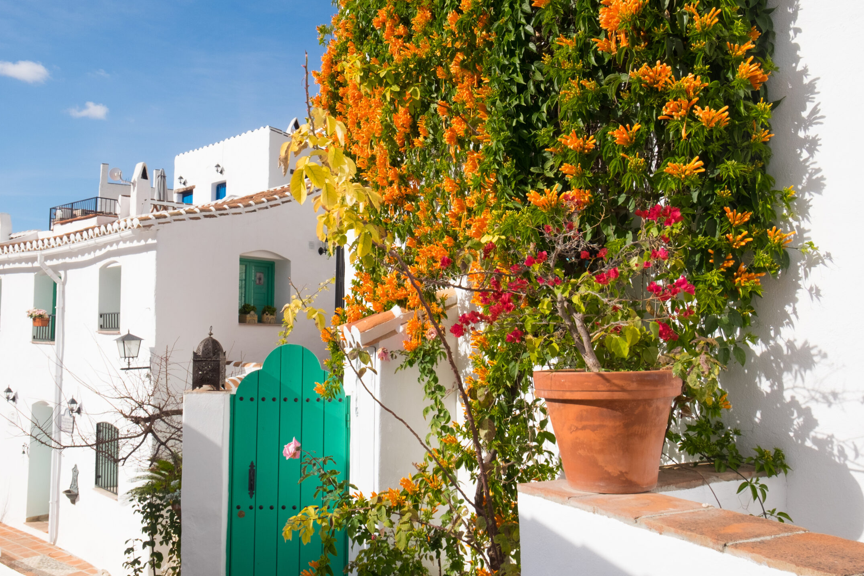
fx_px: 768
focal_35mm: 32
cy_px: 267
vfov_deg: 41.1
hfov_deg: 58.5
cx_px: 369
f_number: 10
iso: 500
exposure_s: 1/480
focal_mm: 18
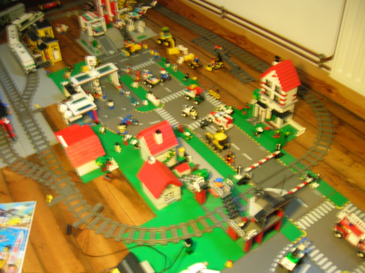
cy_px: 136
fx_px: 358
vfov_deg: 41.7
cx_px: 182
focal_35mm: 34
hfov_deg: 54.0
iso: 147
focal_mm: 5.7
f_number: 2.9
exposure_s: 1/4.4
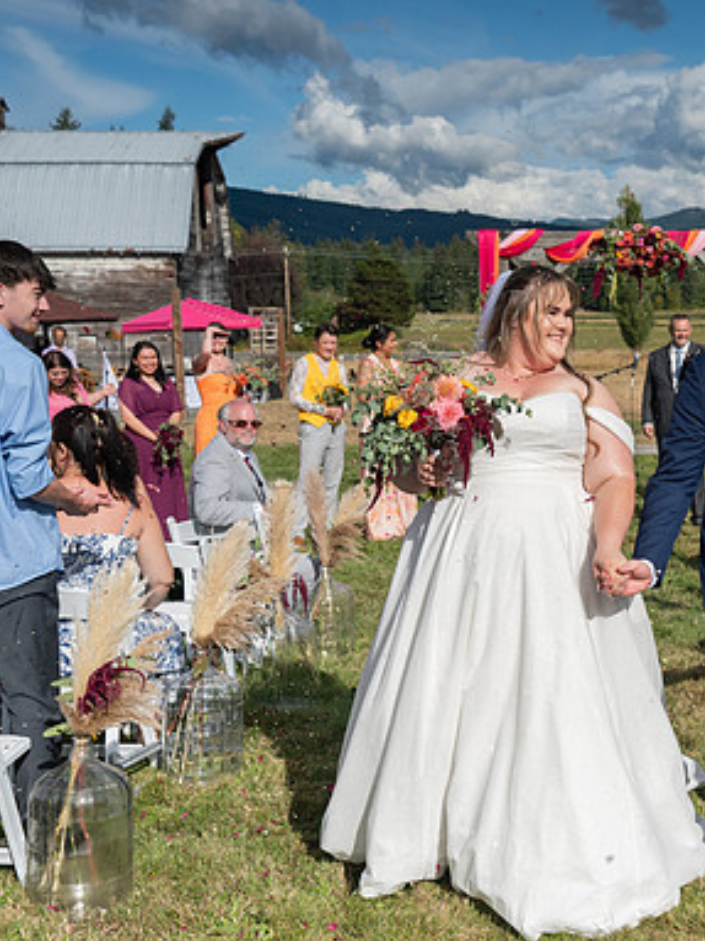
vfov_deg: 37.5
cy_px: 470
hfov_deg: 27.6
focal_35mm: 51
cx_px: 621
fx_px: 1386
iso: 400
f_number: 5
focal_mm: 35
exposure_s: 1/8000
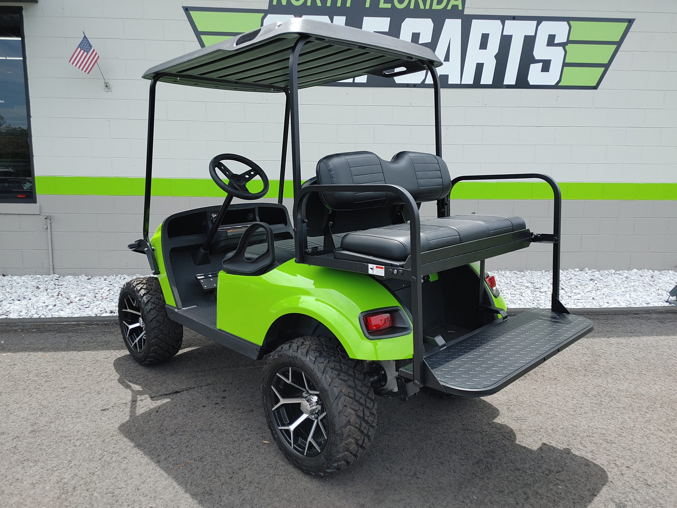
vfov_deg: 53.1
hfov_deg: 67.3
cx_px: 338
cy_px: 254
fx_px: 508
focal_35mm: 26
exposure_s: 1/935
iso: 50
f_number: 1.8
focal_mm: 4.81
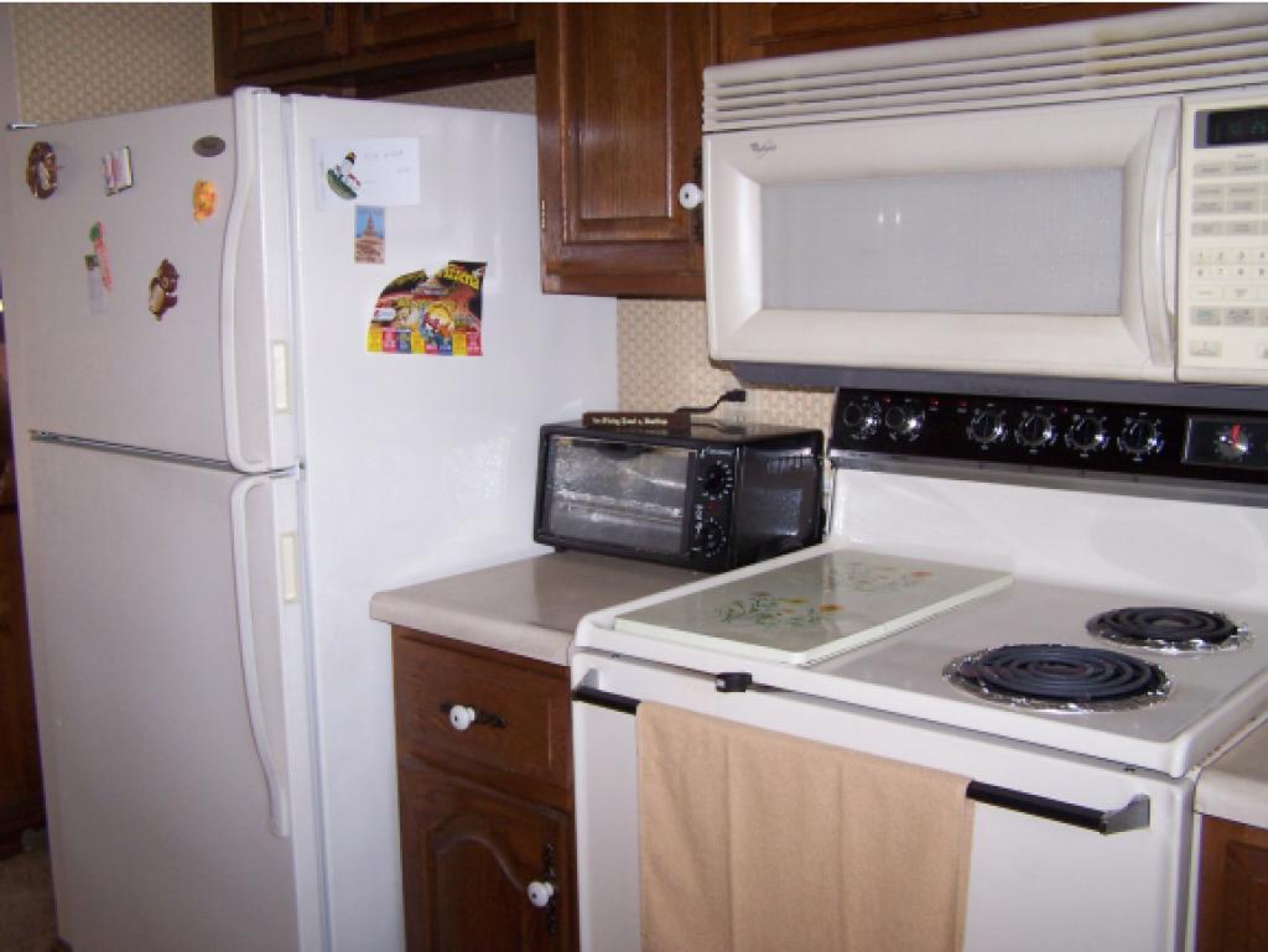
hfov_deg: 49.0
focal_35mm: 38
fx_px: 1393
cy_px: 476
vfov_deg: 37.8
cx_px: 634
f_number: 2.8
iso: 140
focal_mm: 6.3
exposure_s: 1/60
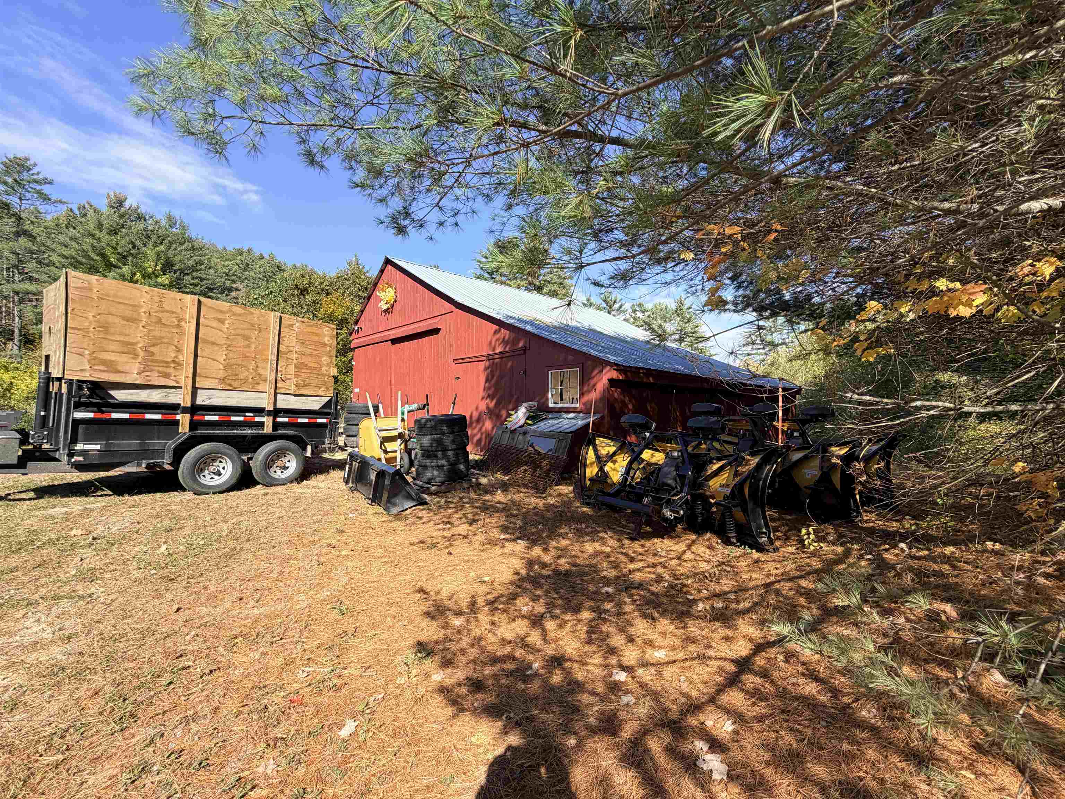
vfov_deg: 85.7
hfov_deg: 102.1
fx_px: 431
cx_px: 532
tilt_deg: +0.1
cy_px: 400
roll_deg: -0.5
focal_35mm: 14
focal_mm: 2.22
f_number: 2.2
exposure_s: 1/672
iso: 40
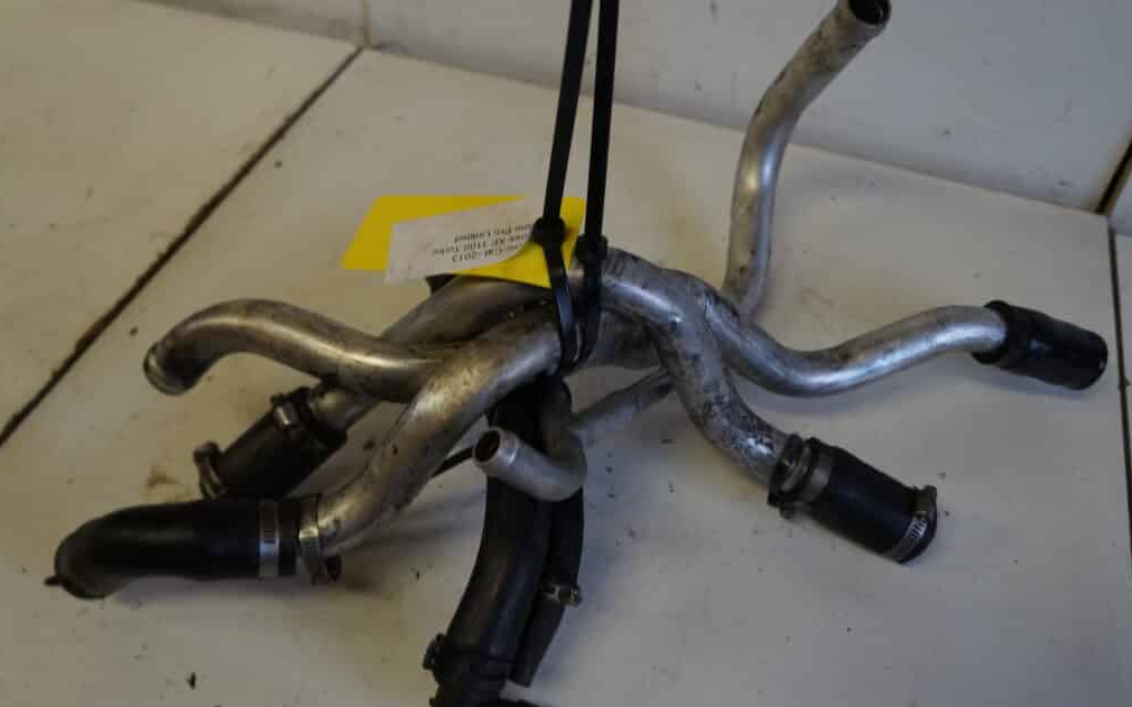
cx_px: 560
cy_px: 329
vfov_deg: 40.6
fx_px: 956
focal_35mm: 31
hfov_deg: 61.2
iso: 800
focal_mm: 20
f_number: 4
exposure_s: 1/60
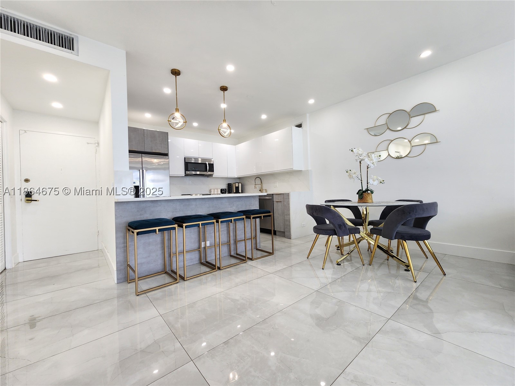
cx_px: 258
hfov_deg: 106.2
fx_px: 193
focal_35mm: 13
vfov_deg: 89.9
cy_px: 193
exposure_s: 1/60
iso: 80
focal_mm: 2.2
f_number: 2.2
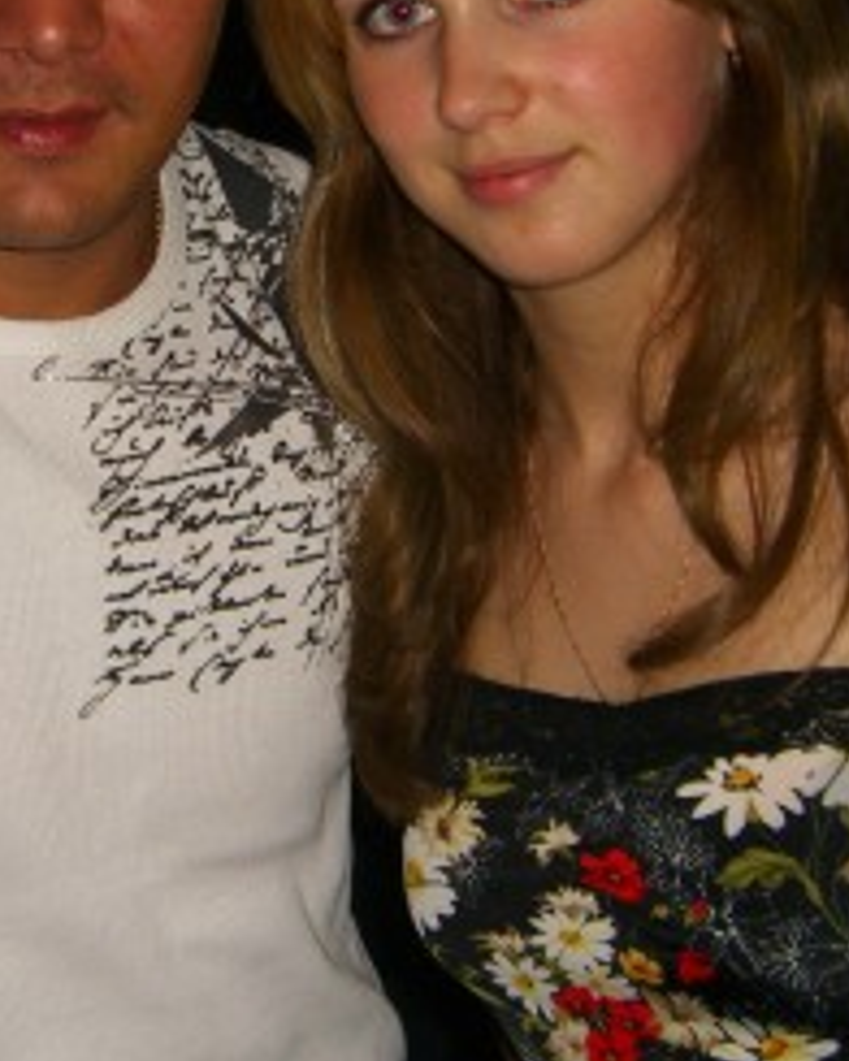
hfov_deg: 16.8
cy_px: 307
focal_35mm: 91
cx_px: 217
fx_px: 2858
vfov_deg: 20.9
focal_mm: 7.9
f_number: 2.8
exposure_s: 1/60
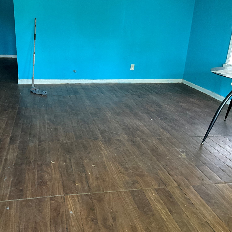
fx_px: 265
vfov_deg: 47.2
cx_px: 82
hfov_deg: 46.6
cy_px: 118
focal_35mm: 35
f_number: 1.8
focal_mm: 3
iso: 160
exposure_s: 1/60
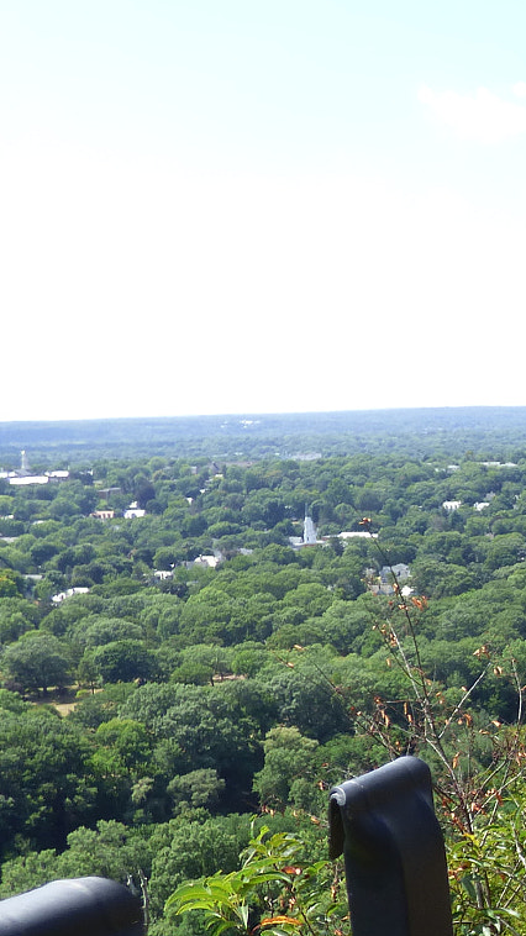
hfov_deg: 22.3
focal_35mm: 46
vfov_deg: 42.9
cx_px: 741
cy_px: 722
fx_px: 1141
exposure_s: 1/640
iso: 100
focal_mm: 3.58
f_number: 2.8
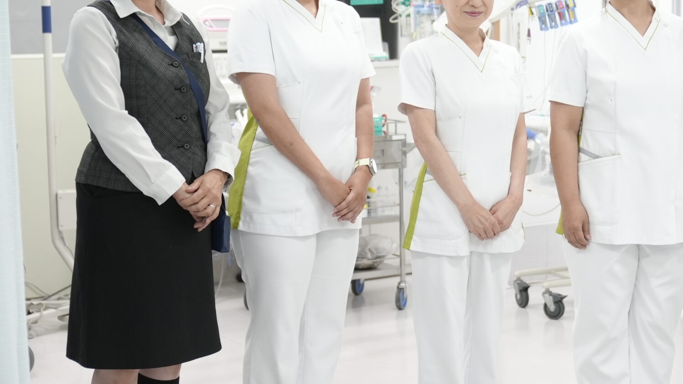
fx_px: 1395
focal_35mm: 77
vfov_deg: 15.7
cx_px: 474
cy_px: 163
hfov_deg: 27.3
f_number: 2.8
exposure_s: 1/125
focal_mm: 43
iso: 640
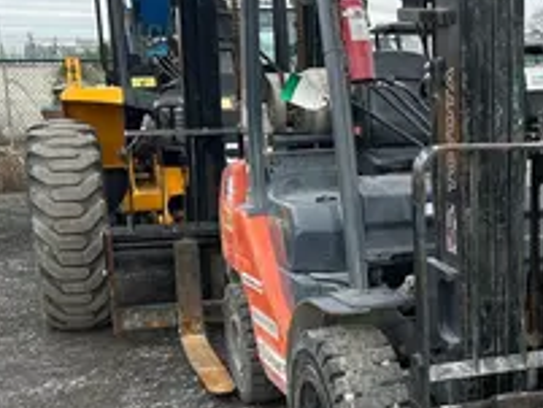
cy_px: 312
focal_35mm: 71
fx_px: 1114
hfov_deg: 26.0
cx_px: 543
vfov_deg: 20.6
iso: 50
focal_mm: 5.7
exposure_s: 1/456
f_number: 1.5
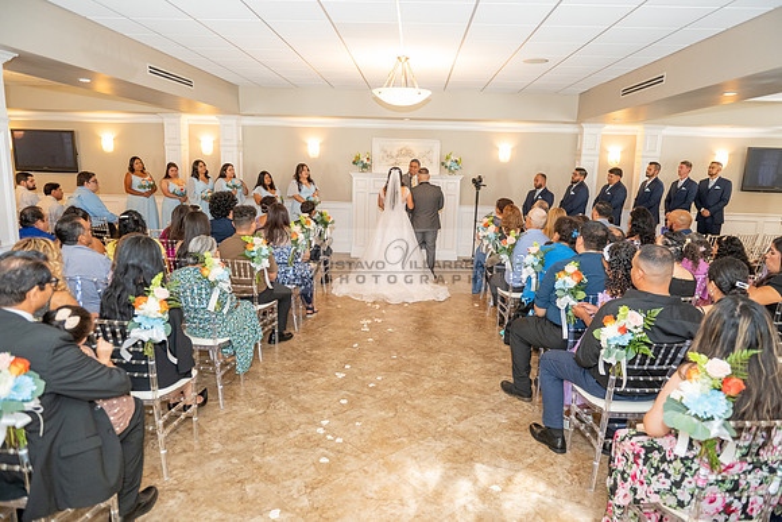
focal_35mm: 24
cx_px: 391
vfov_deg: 53.2
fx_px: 521
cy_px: 261
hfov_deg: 73.7
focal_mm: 24
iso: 1250
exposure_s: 1/200
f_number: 3.5
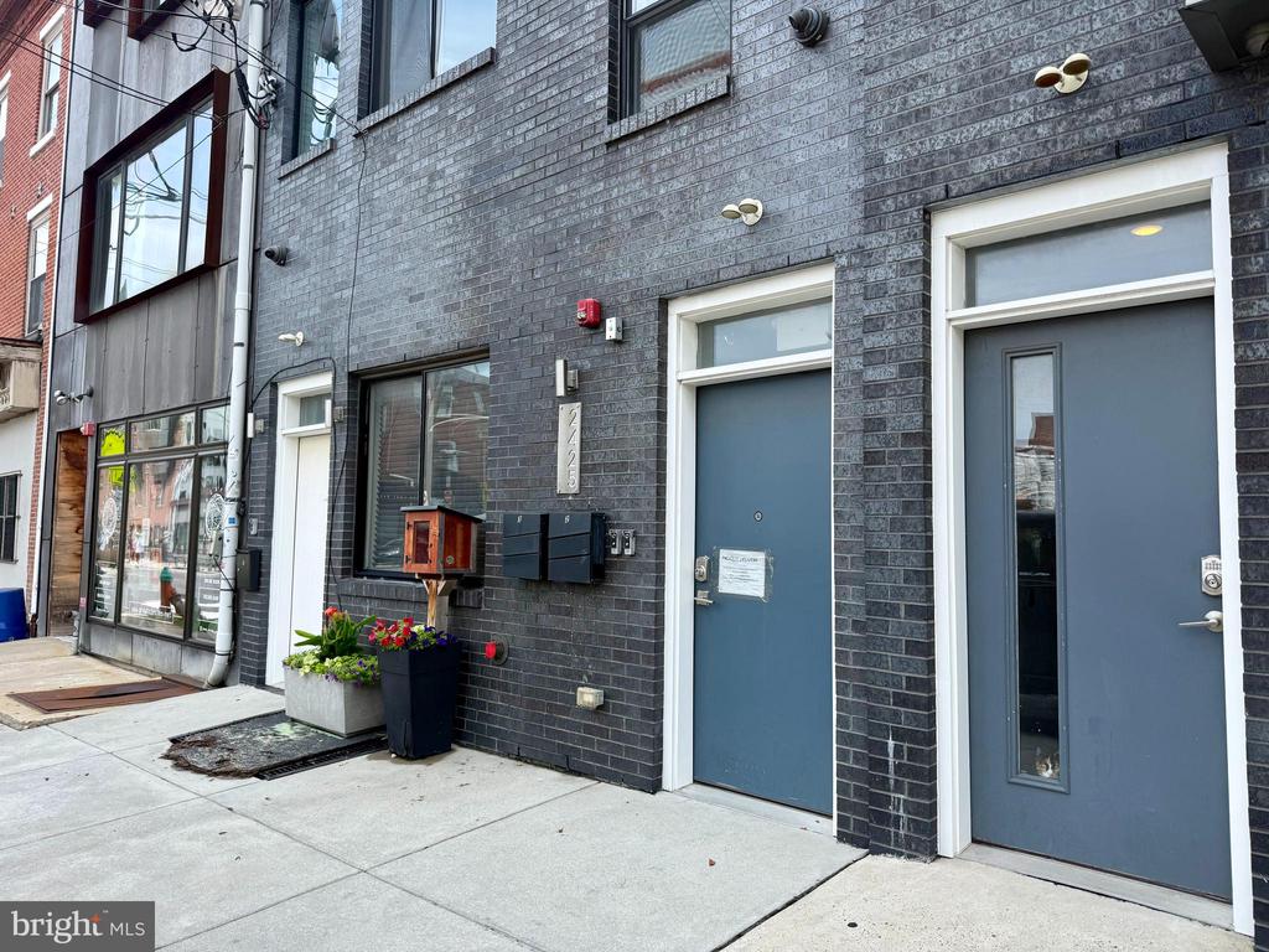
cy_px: 476
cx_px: 634
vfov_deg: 56.8
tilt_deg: +4.5
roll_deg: +0.4
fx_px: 880
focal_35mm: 24
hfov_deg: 71.6
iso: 80
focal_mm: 6.76
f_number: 1.78
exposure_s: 1/1653
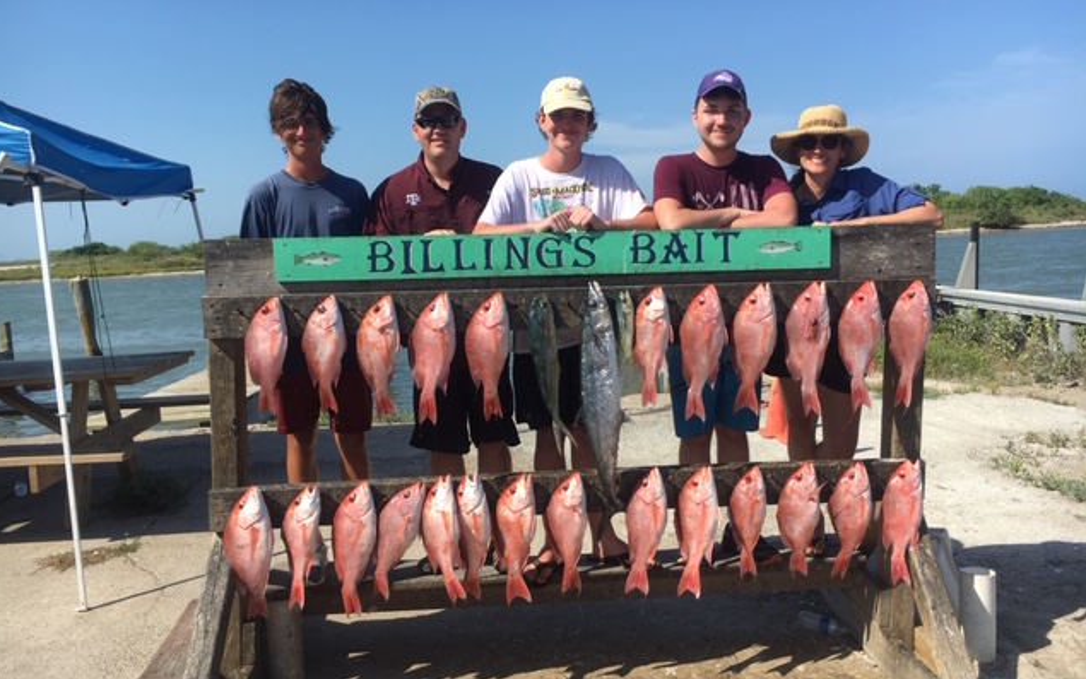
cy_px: 325
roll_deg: +1.8
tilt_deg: -6.9
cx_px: 540
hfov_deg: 61.2
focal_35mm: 31
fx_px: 918
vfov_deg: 40.6
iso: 25
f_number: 2.2
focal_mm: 4.15
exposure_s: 1/1538
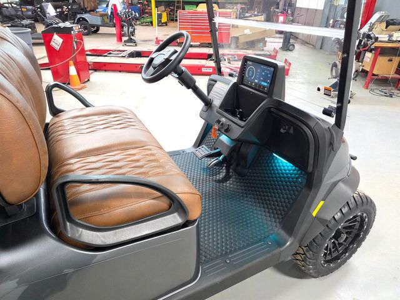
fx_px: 266
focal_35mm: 23
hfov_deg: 73.9
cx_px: 200
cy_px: 150
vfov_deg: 58.9
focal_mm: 6.3
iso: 500
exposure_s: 1/120
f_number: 1.7
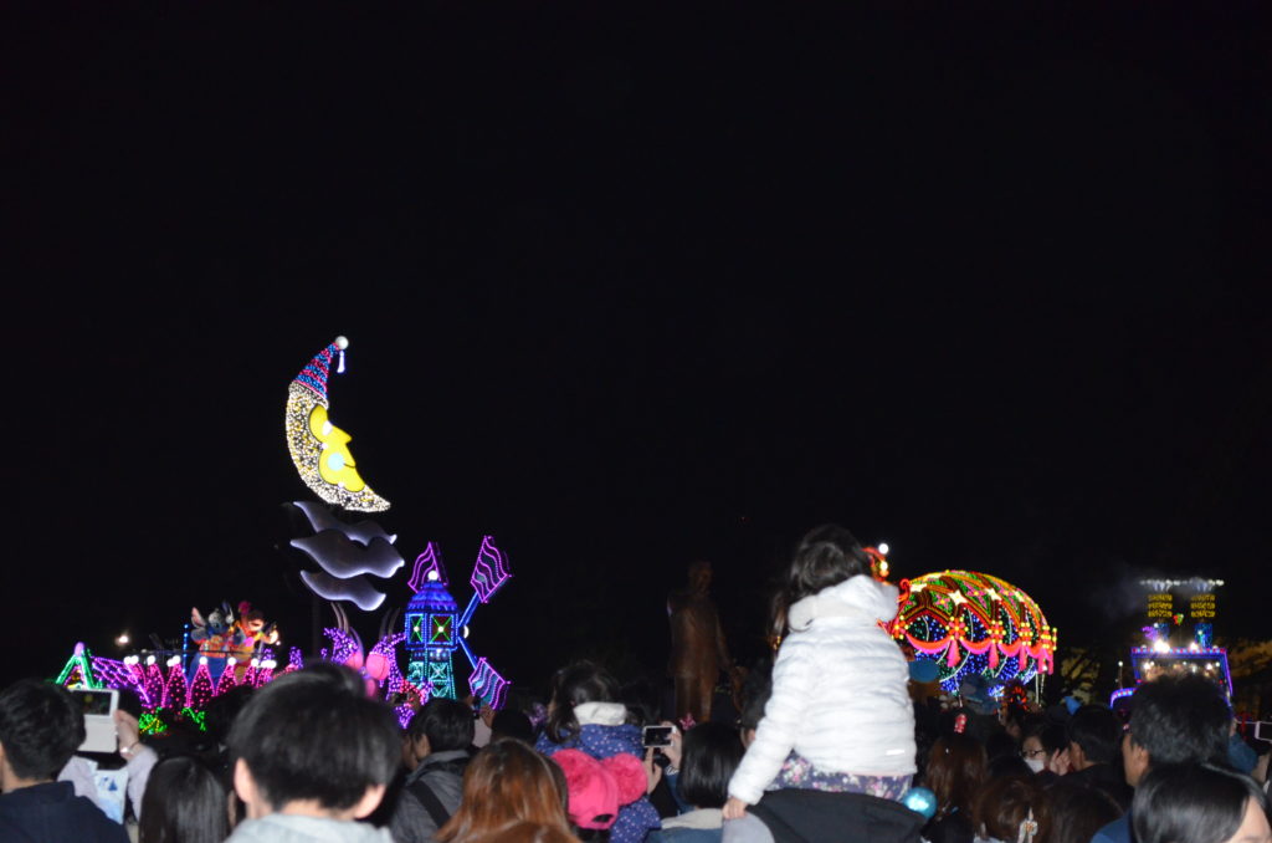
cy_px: 422
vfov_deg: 17.4
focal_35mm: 78
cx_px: 636
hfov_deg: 26.0
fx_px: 2750
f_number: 5.6
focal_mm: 52
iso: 3200
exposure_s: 1/60
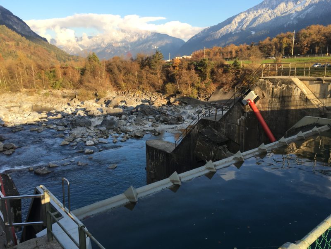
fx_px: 277
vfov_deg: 48.2
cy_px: 124
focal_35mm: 29
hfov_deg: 61.7
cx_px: 166
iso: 25
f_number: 2.2
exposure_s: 1/422
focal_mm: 4.15
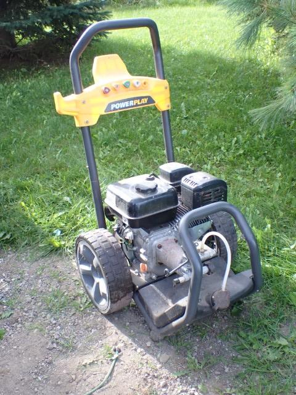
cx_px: 148
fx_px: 433
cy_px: 198
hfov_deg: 37.7
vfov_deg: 49.0
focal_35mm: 38
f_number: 2.7
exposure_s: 1/160
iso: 100
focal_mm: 6.83
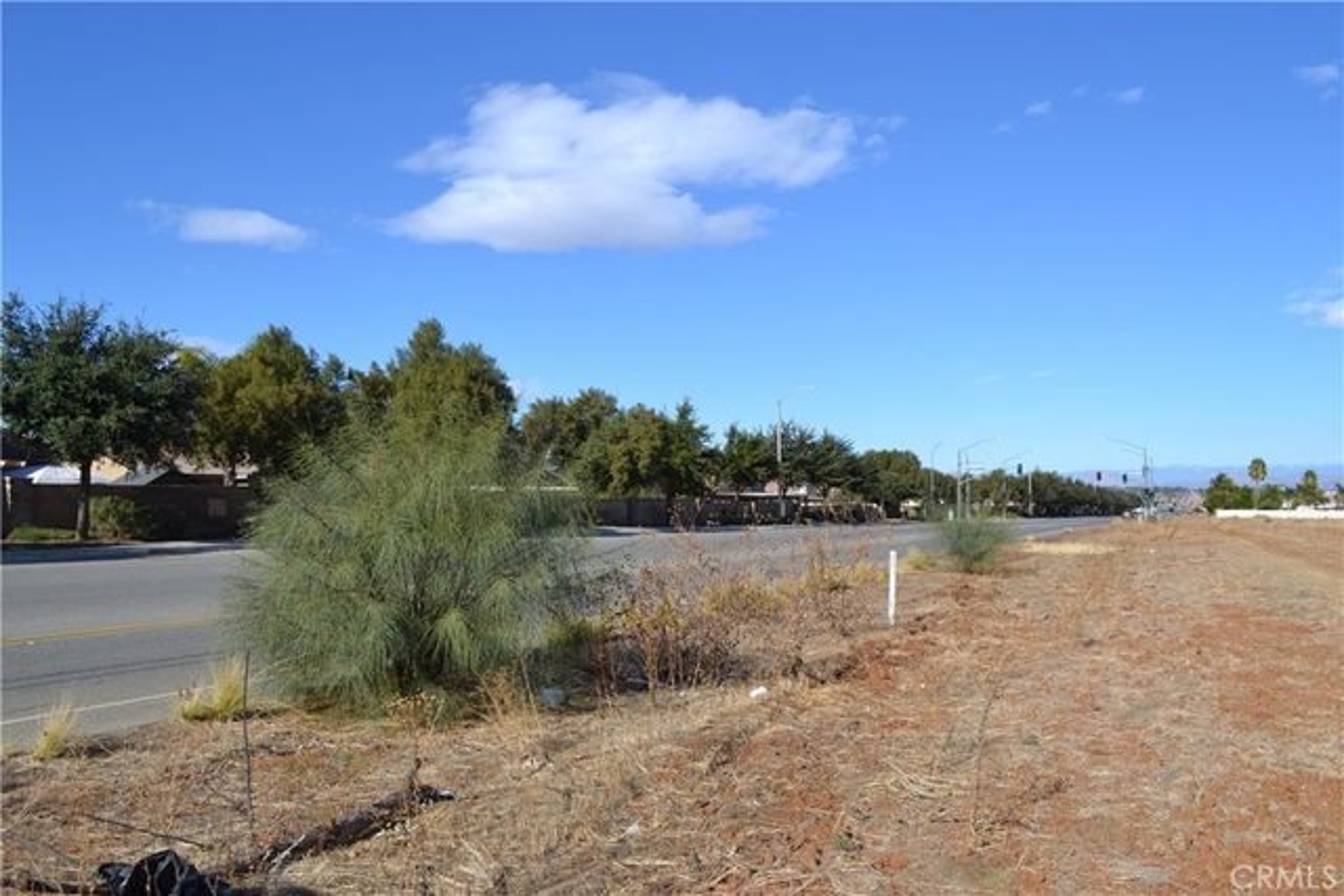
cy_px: 448
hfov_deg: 67.4
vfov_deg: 48.0
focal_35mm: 27
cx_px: 672
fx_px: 1008
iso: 100
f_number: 8
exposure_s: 1/250
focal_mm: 18
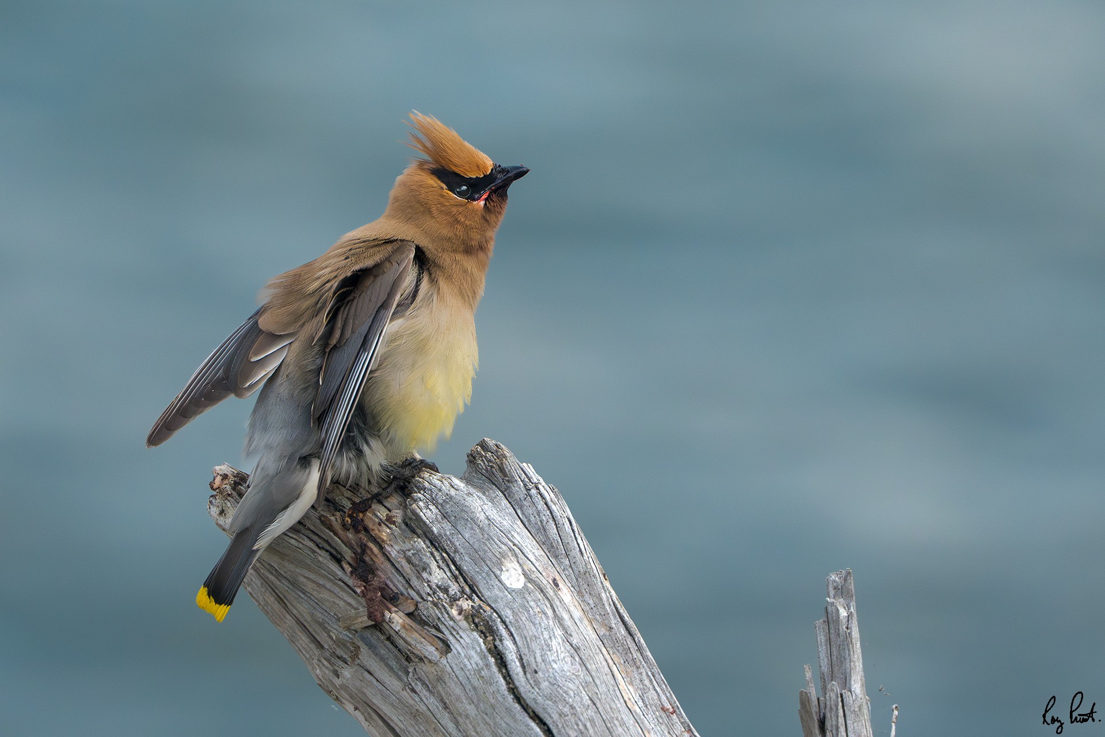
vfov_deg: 2.3
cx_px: 552
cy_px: 368
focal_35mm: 600
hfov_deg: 3.4
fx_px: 18415
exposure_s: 1/8000
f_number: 5.6
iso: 2500
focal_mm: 600
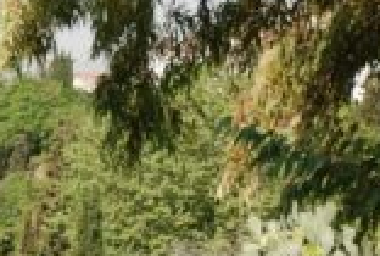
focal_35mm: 130
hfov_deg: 14.9
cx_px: -151
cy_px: 284
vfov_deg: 10.5
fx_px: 1372
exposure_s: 1/200
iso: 100
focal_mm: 27
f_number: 7.1
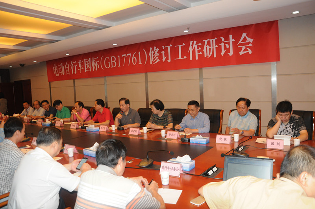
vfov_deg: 47.8
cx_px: 158
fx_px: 236
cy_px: 104
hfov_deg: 67.5
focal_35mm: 27
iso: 800
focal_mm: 18
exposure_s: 1/60
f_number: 5
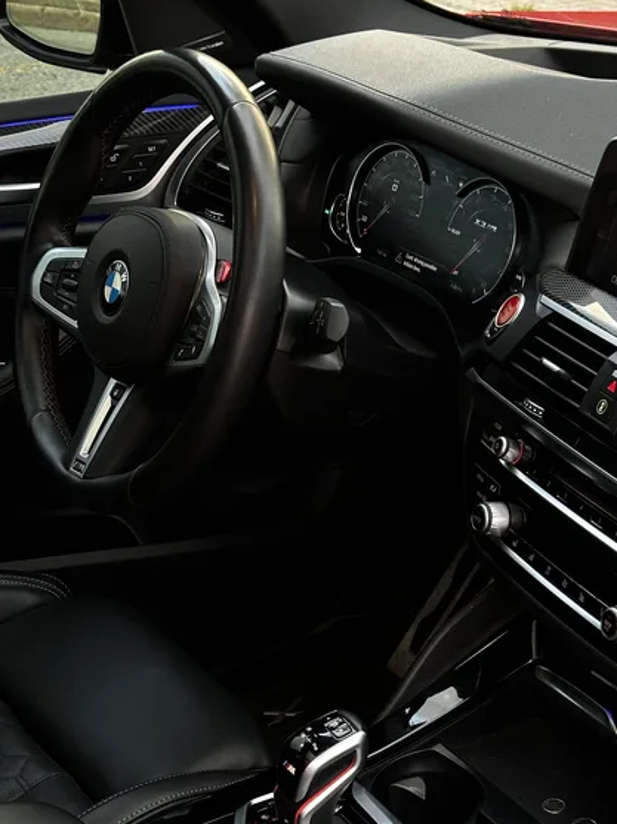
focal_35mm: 69
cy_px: 567
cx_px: 414
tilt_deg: -28.2
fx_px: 1642
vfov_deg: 28.0
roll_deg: +0.7
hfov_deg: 21.2
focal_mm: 6.86
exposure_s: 1/60
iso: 200
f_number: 1.78
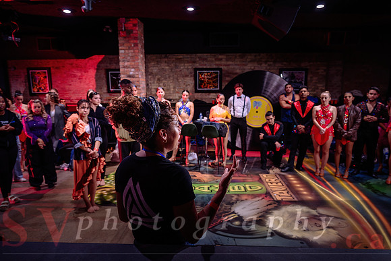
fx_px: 264
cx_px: 196
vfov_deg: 52.6
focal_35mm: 24
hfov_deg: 73.0
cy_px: 130
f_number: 4.5
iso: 1000
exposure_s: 1/60
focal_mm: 24
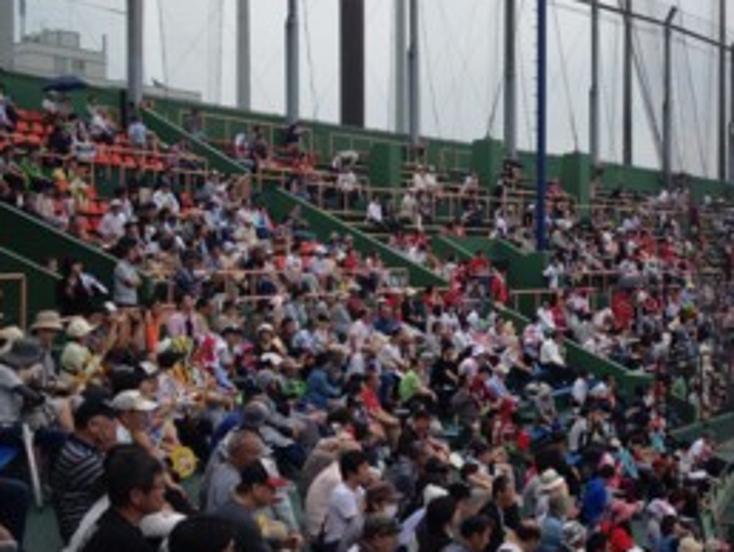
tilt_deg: -0.7
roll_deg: +1.2
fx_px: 1295
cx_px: 566
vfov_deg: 24.1
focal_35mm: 61
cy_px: 262
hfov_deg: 31.0
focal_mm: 4.28
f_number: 2.4
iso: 50
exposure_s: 1/767
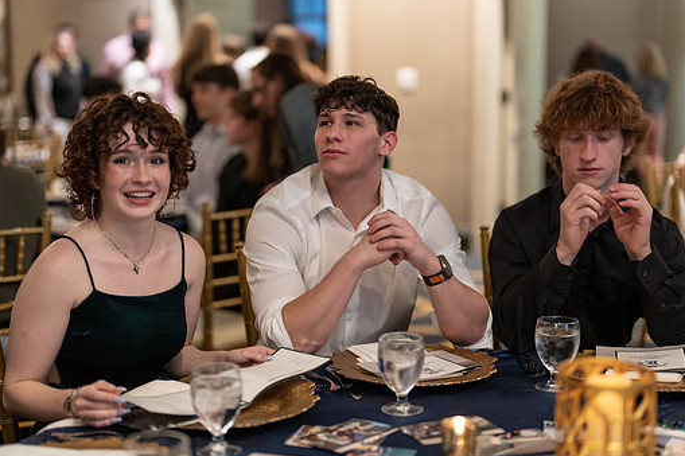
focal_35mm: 57
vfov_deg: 23.8
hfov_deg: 35.1
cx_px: 345
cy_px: 223
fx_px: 1084
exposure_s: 1/320
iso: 1250
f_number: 1.2
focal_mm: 50
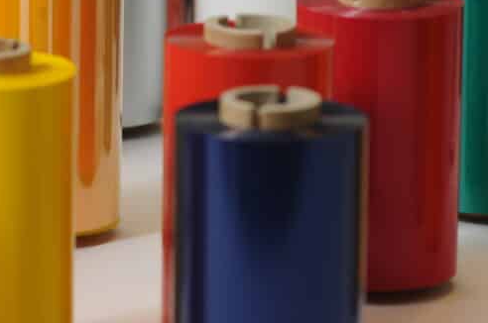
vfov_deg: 5.5
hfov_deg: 8.2
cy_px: 106
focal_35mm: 250
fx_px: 3382
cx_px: 116
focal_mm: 80
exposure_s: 1/80
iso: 200
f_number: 5.6
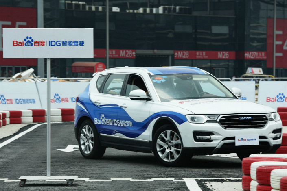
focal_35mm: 160
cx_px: 144
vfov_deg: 8.6
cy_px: 96
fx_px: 1275
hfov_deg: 12.8
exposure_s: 1/250
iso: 64
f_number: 8
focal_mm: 160
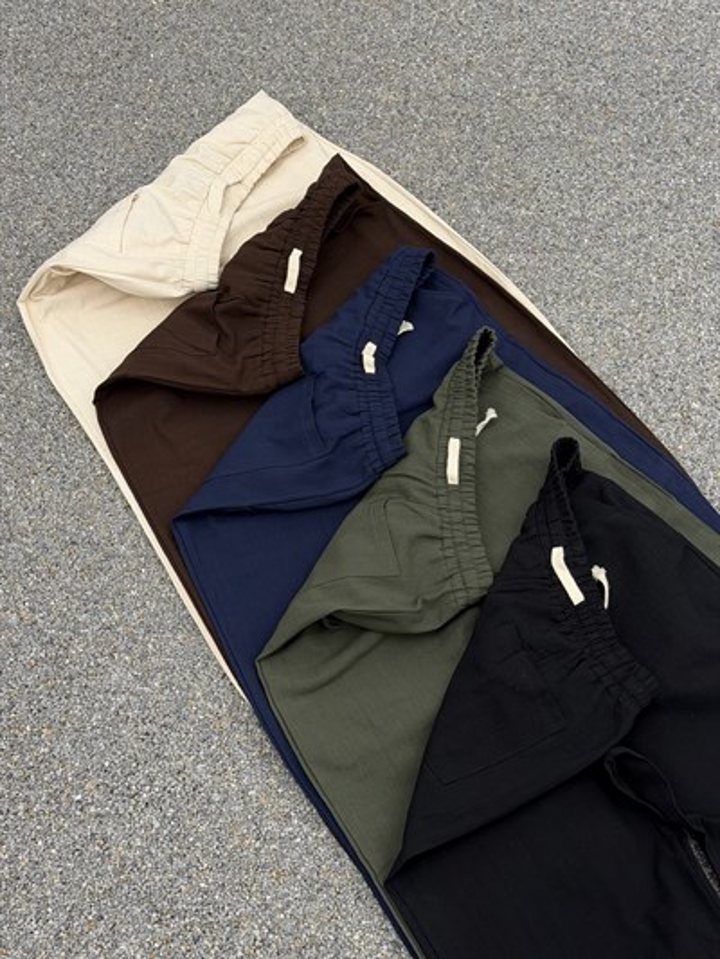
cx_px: 360
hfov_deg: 30.3
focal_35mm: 48
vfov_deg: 39.6
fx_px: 1331
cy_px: 480
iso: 80
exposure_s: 1/100
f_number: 1.78
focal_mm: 6.76
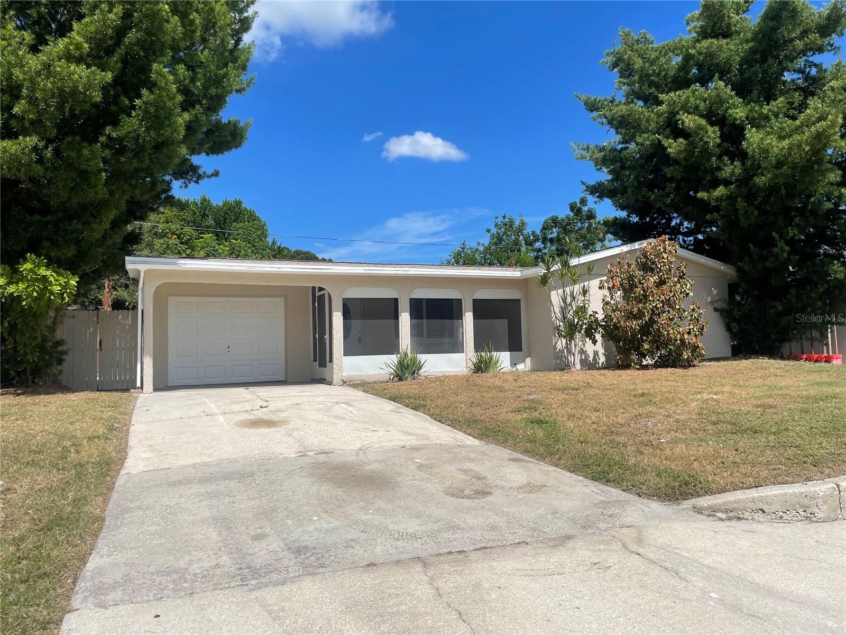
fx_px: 635
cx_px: 423
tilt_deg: +3.4
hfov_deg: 67.3
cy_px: 318
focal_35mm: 26
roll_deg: +1.3
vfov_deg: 53.1
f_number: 1.6
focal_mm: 4.2
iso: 32
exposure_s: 1/6897
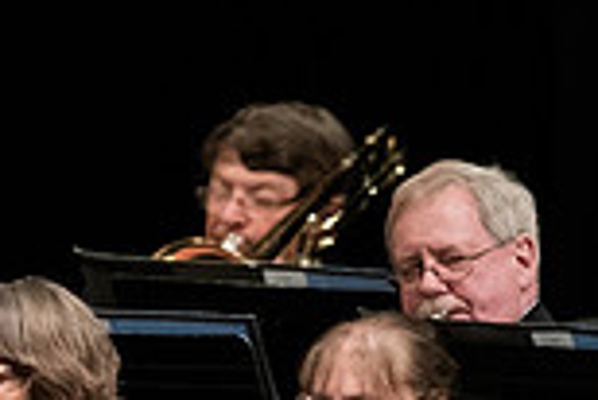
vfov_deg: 1.2
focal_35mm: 1130
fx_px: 18788
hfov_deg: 1.8
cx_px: 850
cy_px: 685
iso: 4000
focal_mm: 300
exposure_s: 1/320
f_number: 3.2
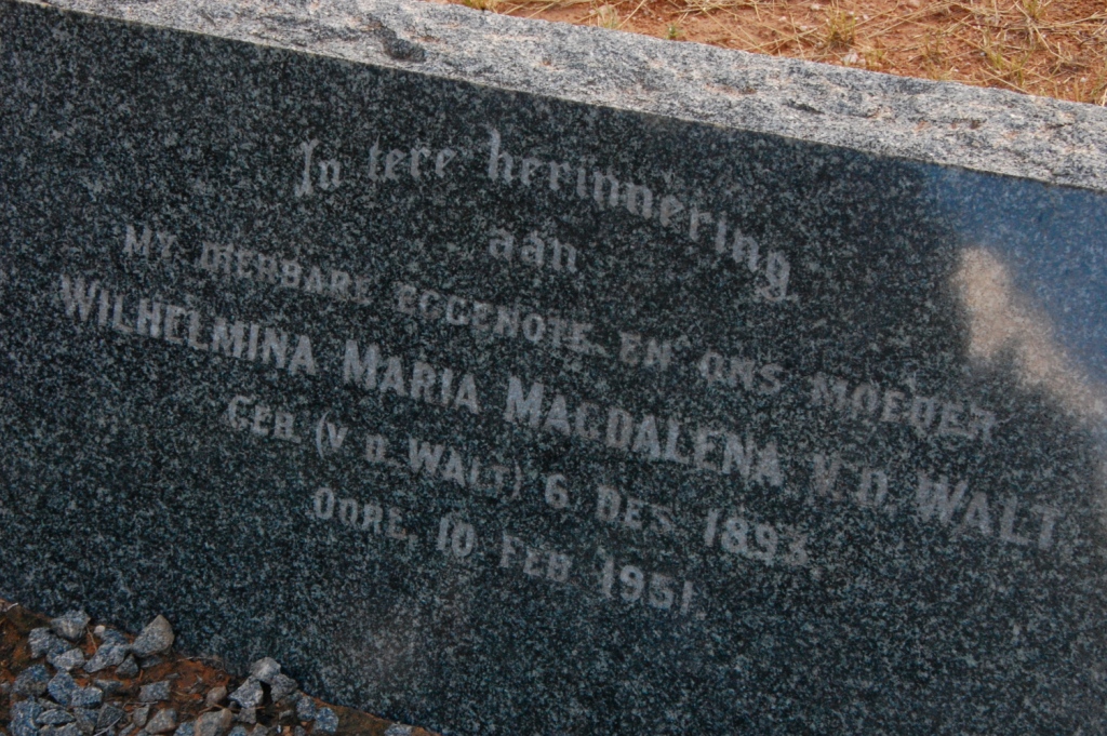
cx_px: 554
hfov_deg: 22.6
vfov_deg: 15.2
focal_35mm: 90
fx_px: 2765
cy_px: 368
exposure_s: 1/30
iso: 1250
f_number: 22
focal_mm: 60
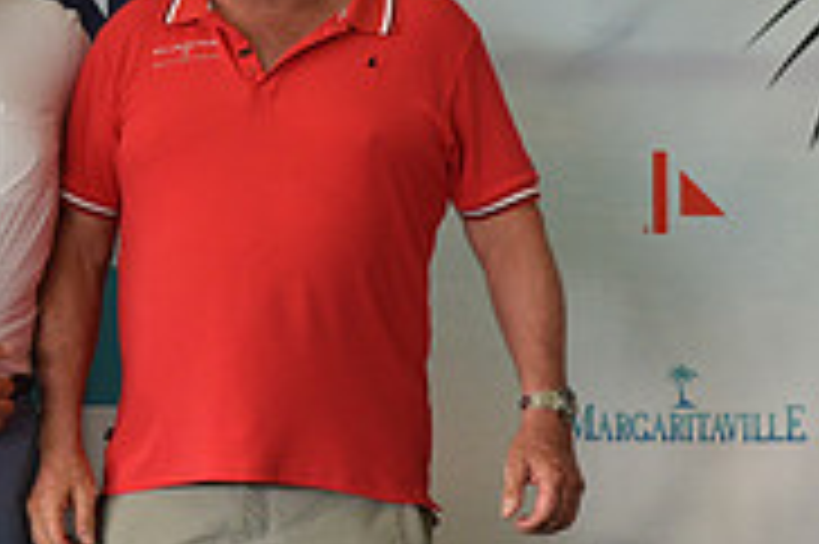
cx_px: -360
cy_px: 241
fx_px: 5069
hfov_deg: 9.0
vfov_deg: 6.1
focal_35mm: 223
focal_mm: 70
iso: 800
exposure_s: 1/160
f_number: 5.6
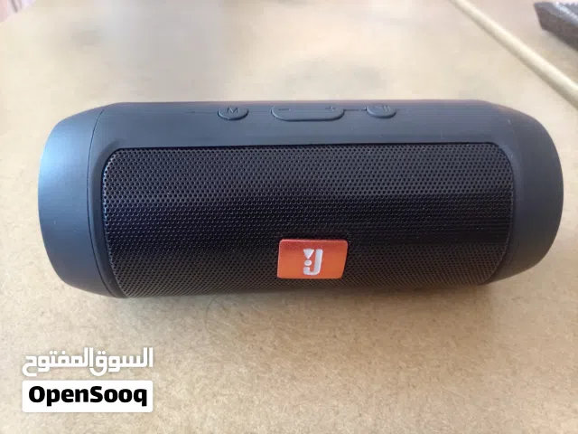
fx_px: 417
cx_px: 289
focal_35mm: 25
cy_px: 217
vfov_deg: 54.9
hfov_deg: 69.4
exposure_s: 1/25
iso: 294
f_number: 1.8
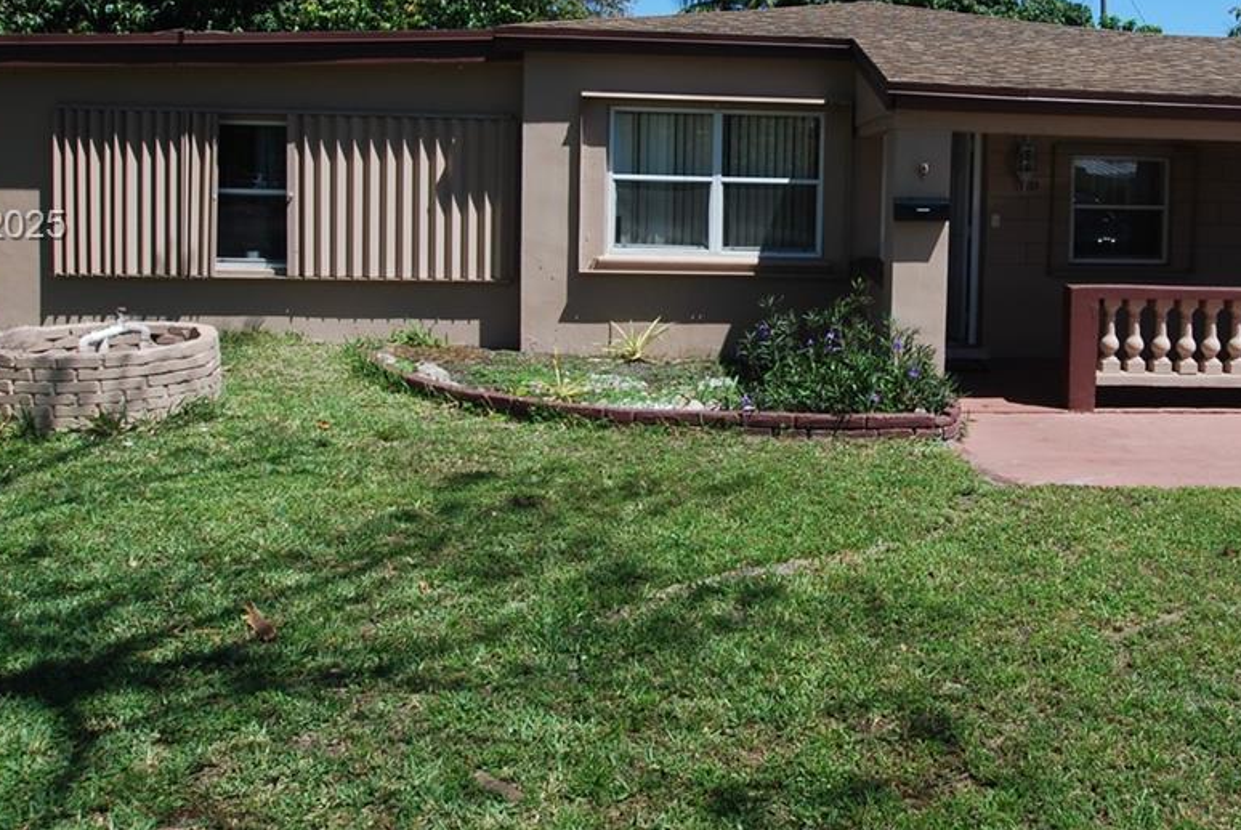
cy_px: 228
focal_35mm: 31
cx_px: 850
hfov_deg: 58.5
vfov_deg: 41.4
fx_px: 1070
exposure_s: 1/250
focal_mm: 10
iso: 100
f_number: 8
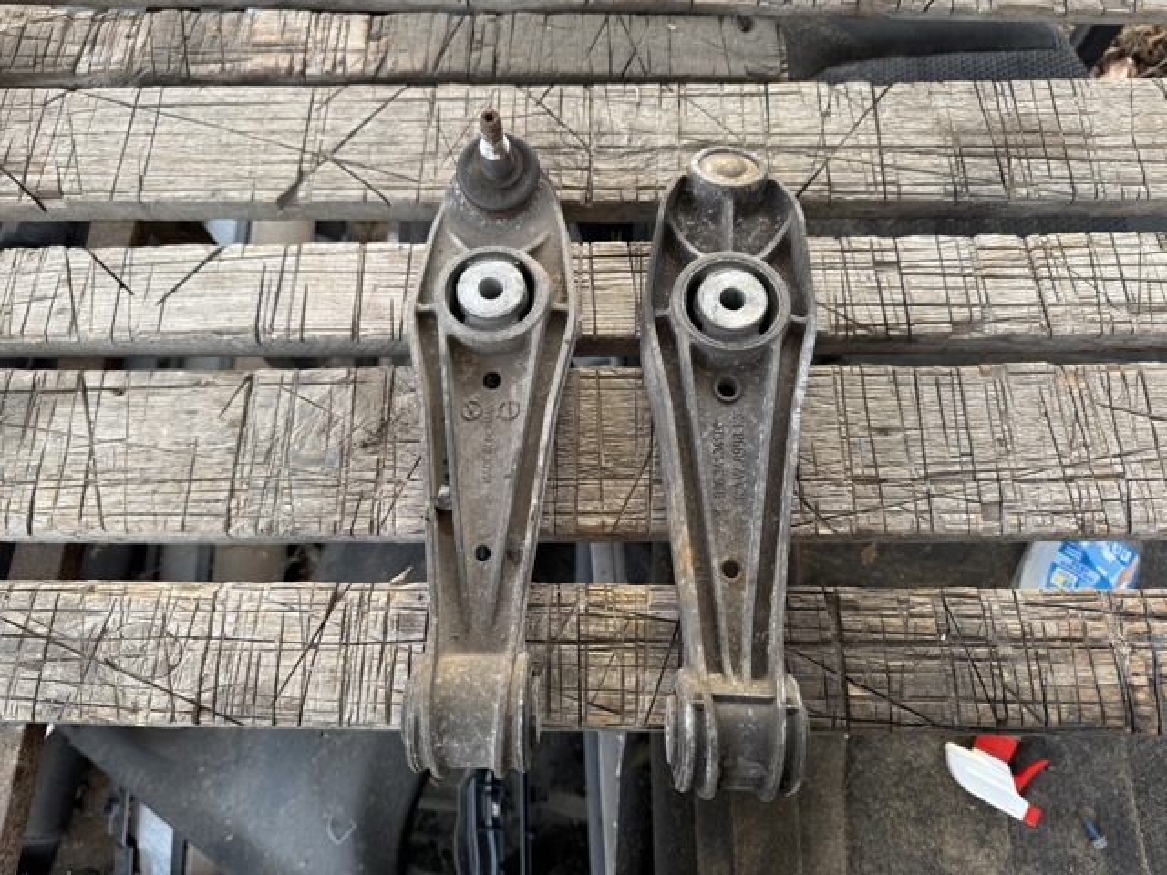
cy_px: 438
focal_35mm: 24
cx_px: 584
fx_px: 809
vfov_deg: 56.8
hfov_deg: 71.6
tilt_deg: -71.1
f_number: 1.78
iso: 100
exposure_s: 1/121
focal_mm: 6.76
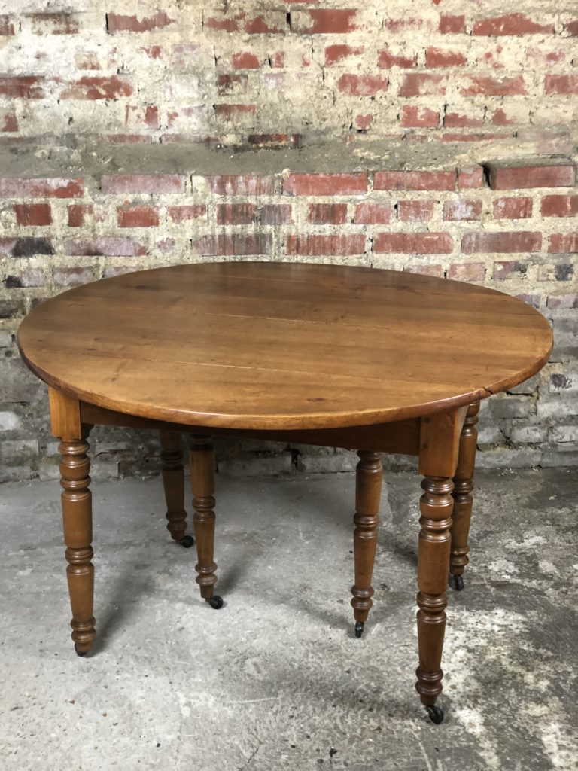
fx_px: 1158
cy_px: 386
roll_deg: -1.2
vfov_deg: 36.8
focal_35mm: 52
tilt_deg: -19.7
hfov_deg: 28.0
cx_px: 289
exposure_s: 1/20
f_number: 2.4
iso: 160
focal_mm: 6
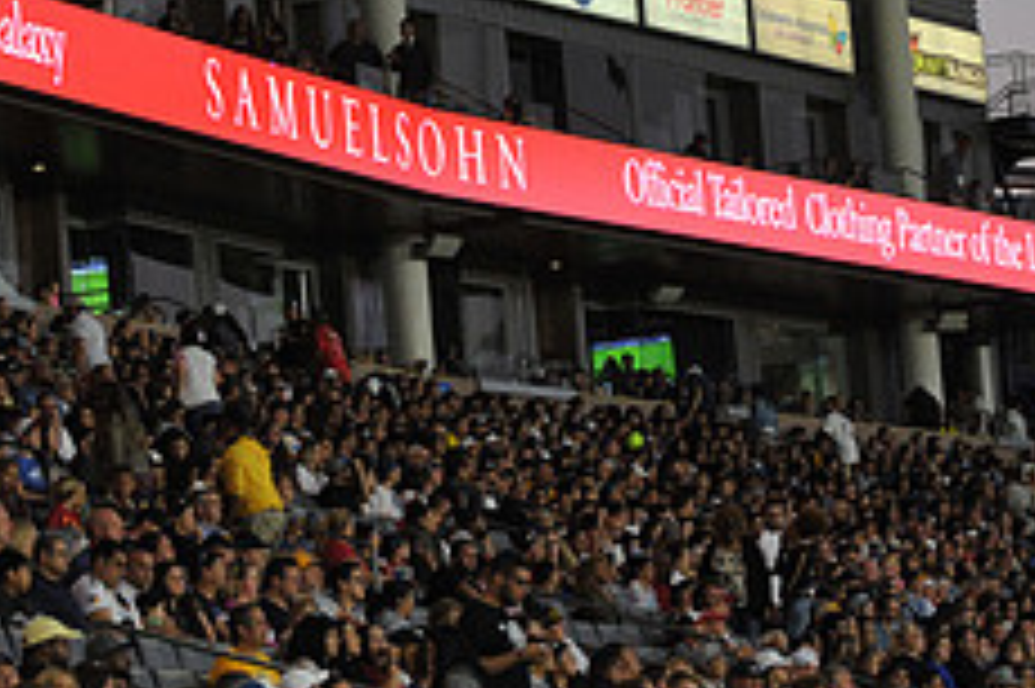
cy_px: 144
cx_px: 320
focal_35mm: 217
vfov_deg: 6.3
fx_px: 6234
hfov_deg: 9.5
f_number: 2.8
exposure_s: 1/800
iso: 1250
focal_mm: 86
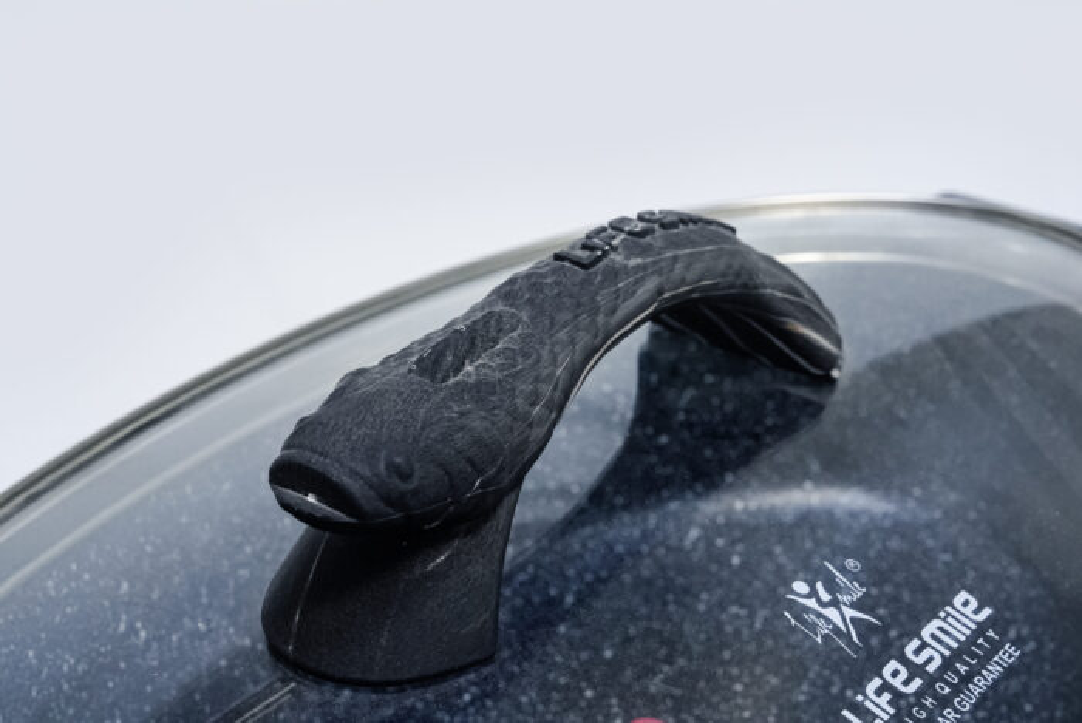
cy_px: 362
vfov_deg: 21.0
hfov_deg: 30.9
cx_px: 541
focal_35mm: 65
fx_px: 1955
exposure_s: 1/125
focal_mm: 65
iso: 6400
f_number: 14
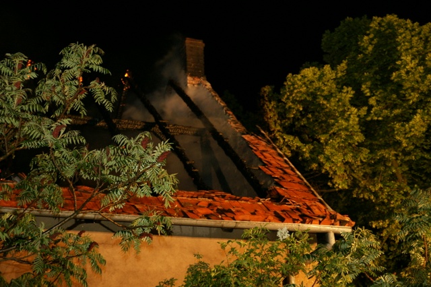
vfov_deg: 18.2
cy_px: 144
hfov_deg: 27.0
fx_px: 897
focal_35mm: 75
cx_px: 216
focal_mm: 50
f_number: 2.8
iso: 800
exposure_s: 1/25
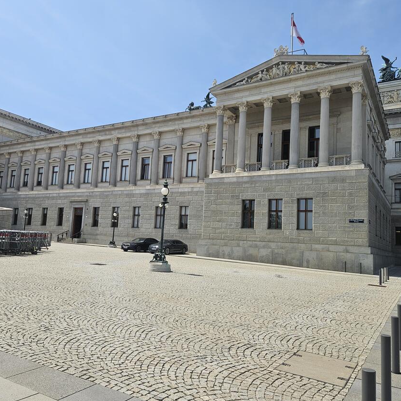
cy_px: 206
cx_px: 189
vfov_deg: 57.3
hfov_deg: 57.3
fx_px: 367
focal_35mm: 28
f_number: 1.8
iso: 25
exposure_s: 1/3117
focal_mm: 5.4
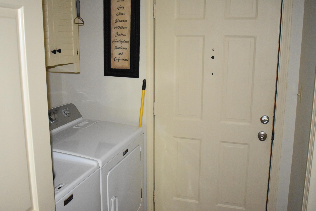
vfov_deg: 35.5
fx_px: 329
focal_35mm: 38
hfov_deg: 51.3
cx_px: 158
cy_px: 106
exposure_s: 1/60
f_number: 4
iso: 6400
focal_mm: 25
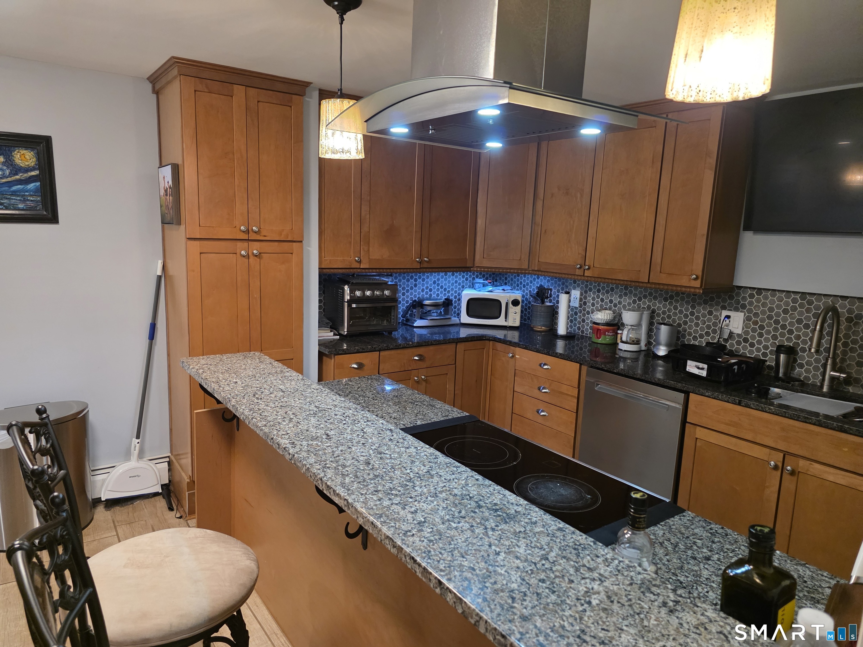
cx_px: 432
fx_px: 573
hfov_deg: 73.9
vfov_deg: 58.9
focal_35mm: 23
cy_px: 324
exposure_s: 1/120
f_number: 1.7
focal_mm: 6.3
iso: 800
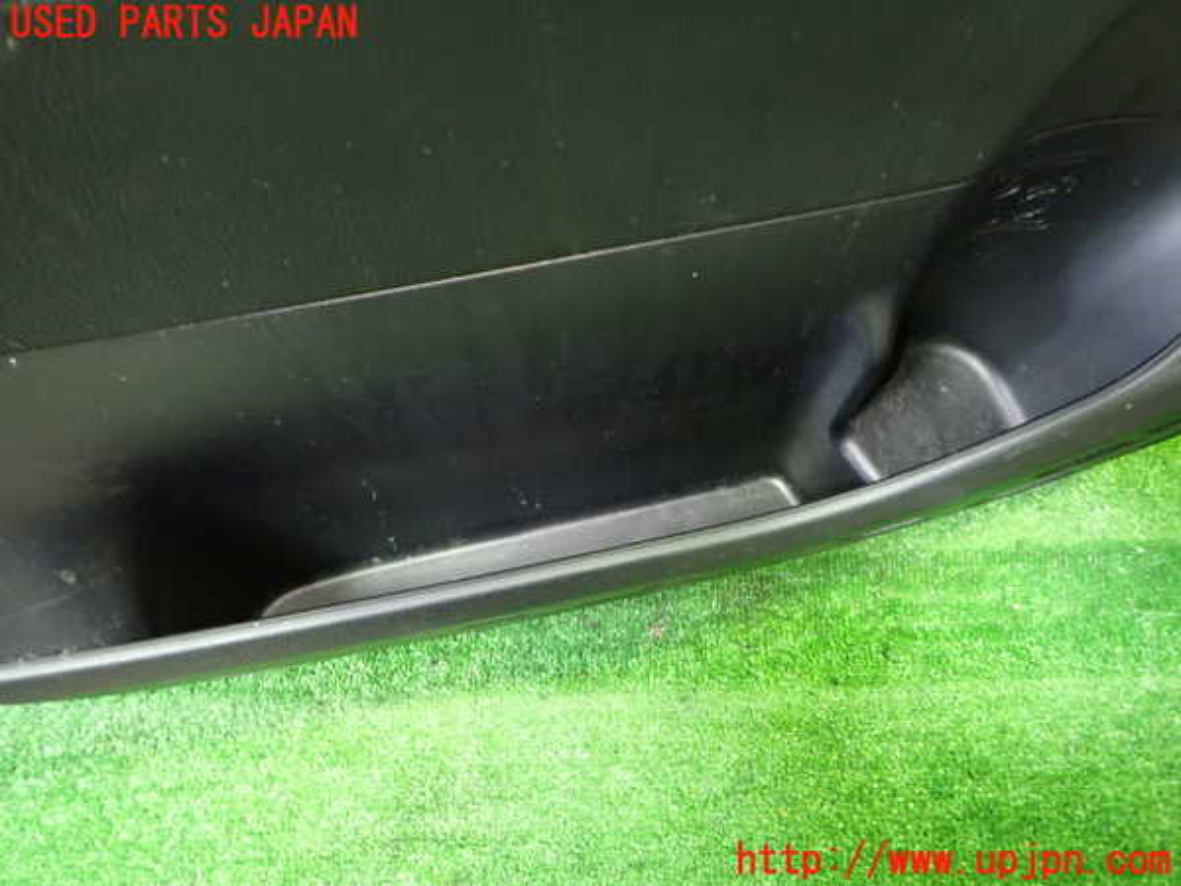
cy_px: 443
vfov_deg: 54.9
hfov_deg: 69.4
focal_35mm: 25
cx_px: 590
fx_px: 853
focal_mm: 4.5
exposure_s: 1/25
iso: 800
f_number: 2
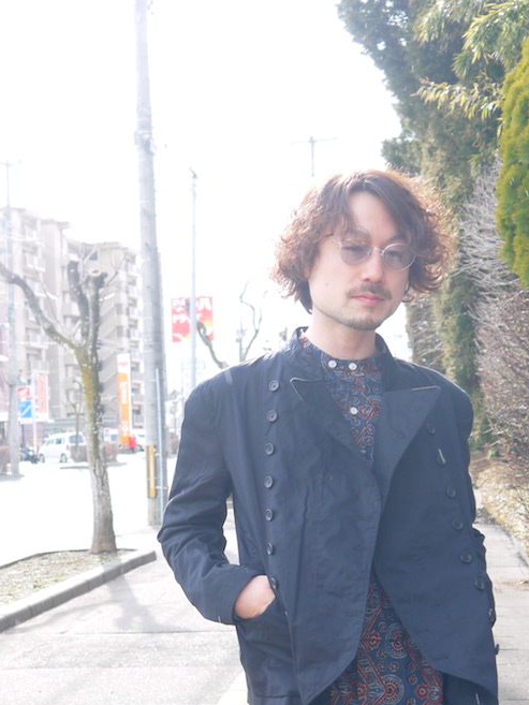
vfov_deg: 26.1
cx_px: 79
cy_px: 576
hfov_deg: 19.9
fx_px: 1487
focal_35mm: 73
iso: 160
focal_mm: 18
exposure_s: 1/200
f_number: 4.1
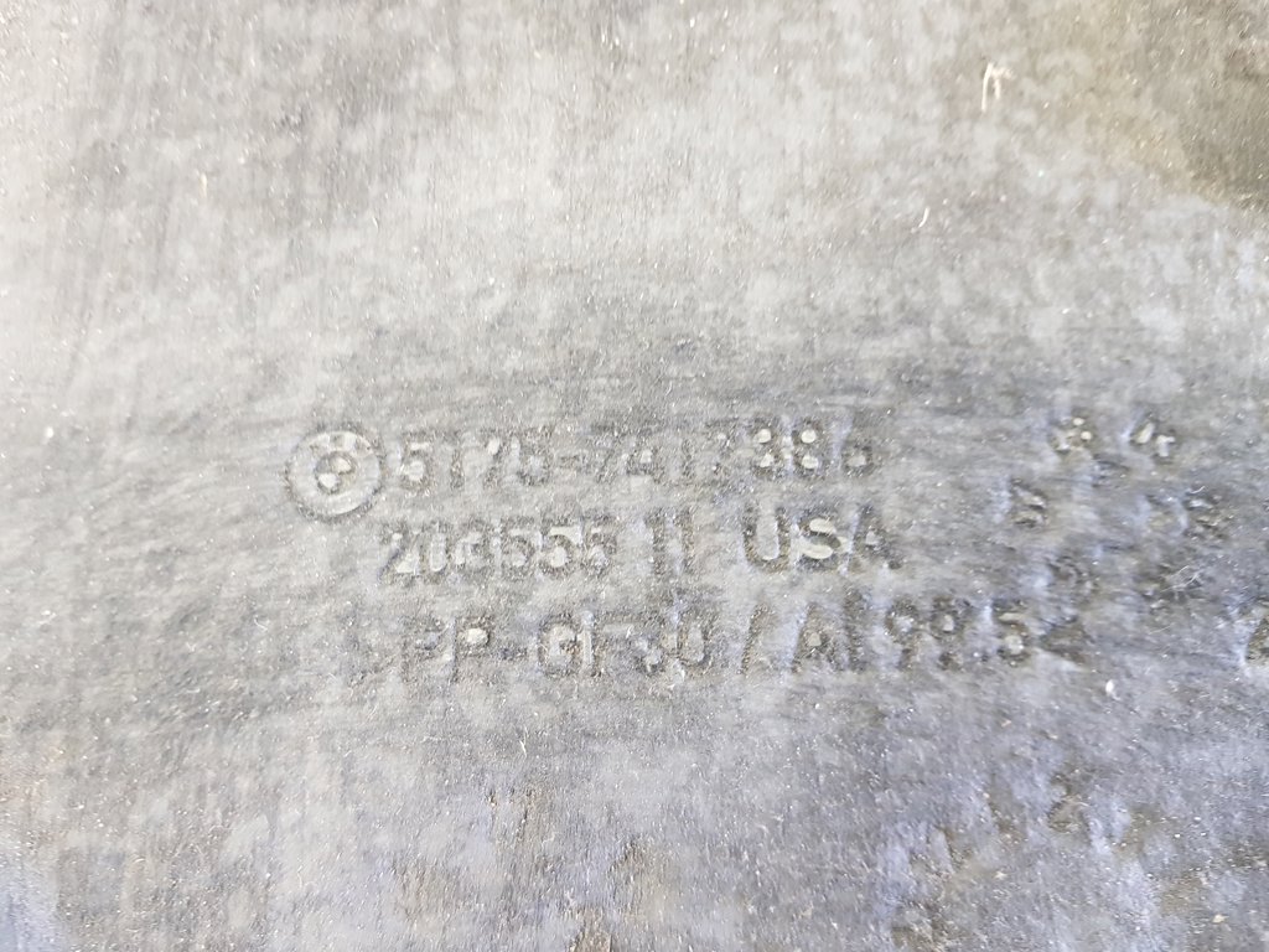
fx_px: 953
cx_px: 634
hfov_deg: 67.3
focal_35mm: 26
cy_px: 476
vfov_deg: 53.1
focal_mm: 4.2
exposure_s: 1/25
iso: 250
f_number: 1.7
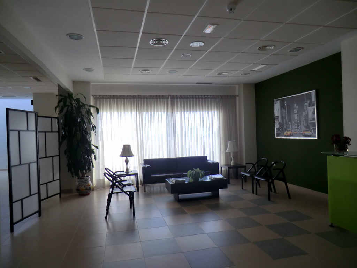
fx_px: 248
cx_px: 178
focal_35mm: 24
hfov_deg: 71.6
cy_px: 134
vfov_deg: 56.8
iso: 64
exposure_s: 1/60
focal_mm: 4.3
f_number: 3.2
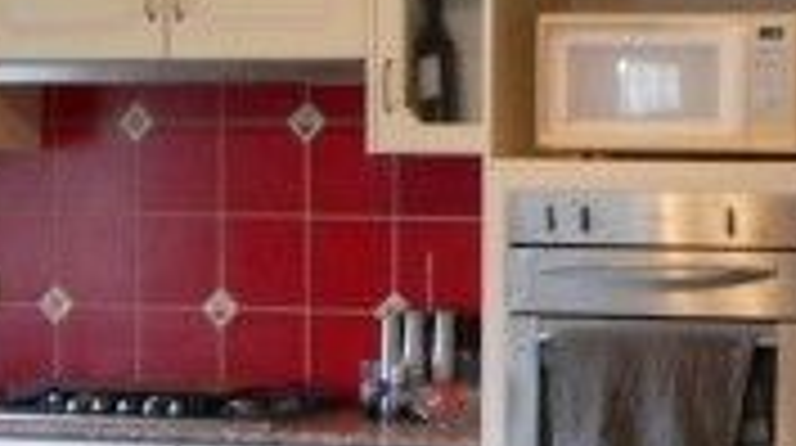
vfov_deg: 8.5
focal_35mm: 142
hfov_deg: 15.1
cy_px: 432
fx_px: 2993
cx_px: 396
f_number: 2.8
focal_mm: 6
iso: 200
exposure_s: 1/13
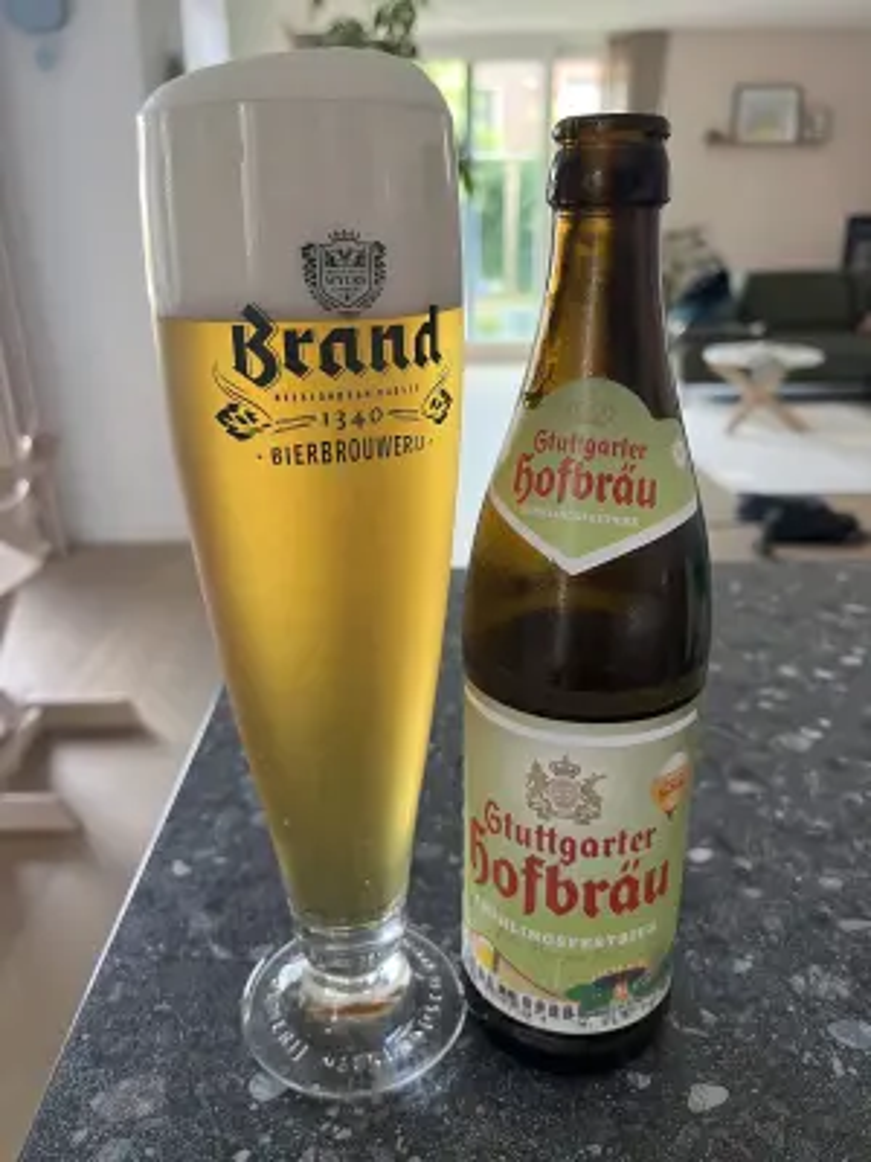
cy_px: 581
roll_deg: +1.6
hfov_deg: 53.1
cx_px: 436
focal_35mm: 26
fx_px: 872
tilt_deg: -22.1
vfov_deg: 67.3
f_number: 1.6
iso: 200
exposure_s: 1/60
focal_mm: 5.1
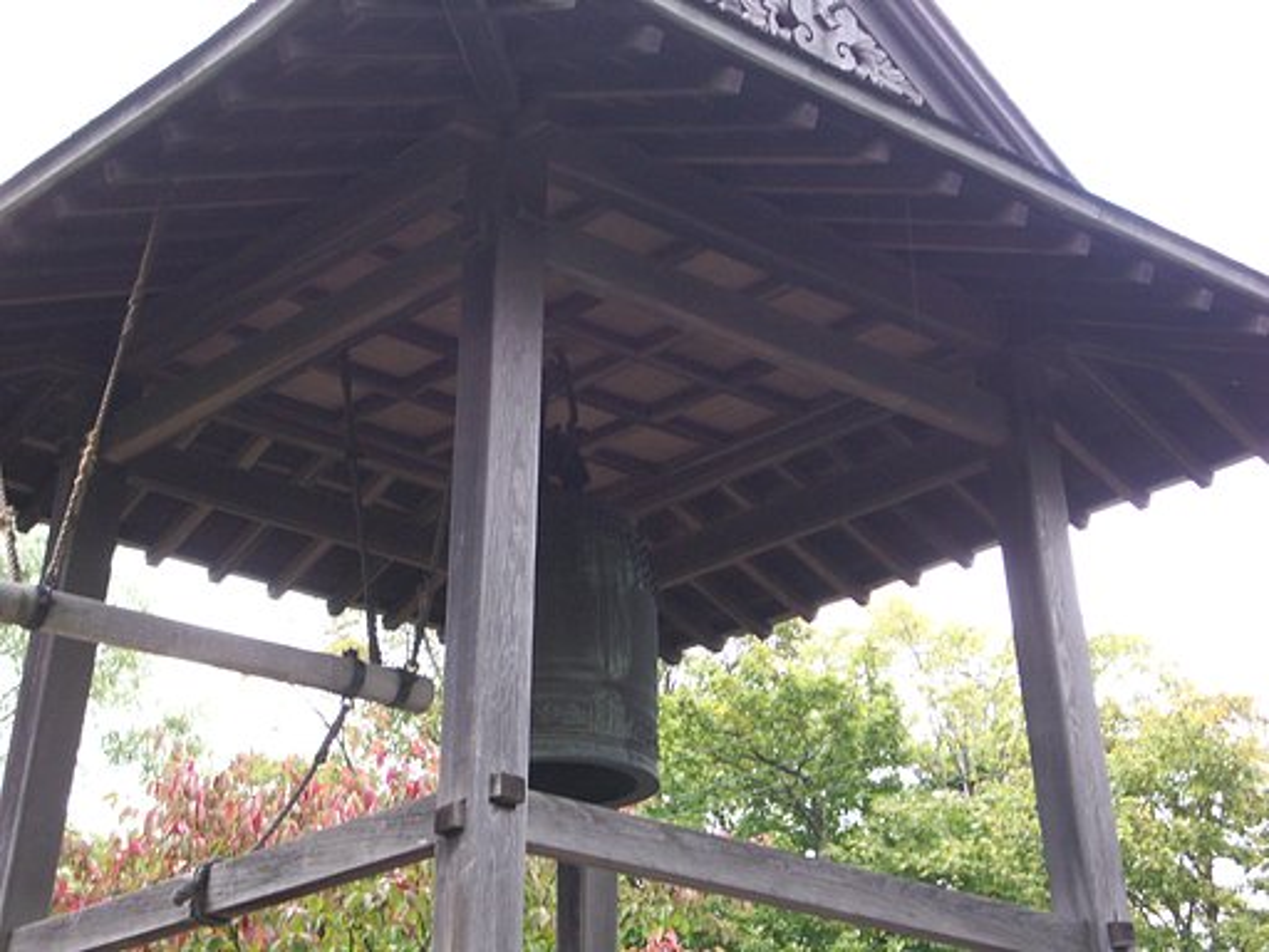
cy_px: 476
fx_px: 2713
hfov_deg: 26.3
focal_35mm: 74
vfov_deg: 19.9
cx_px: 634
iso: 200
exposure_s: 1/40
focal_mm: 12.2
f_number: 3.9
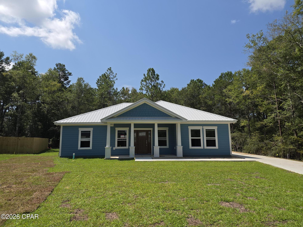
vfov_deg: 58.9
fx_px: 201
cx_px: 152
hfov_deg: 73.9
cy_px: 114
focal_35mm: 23
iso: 12
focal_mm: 6.25
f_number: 1.7
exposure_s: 1/1070
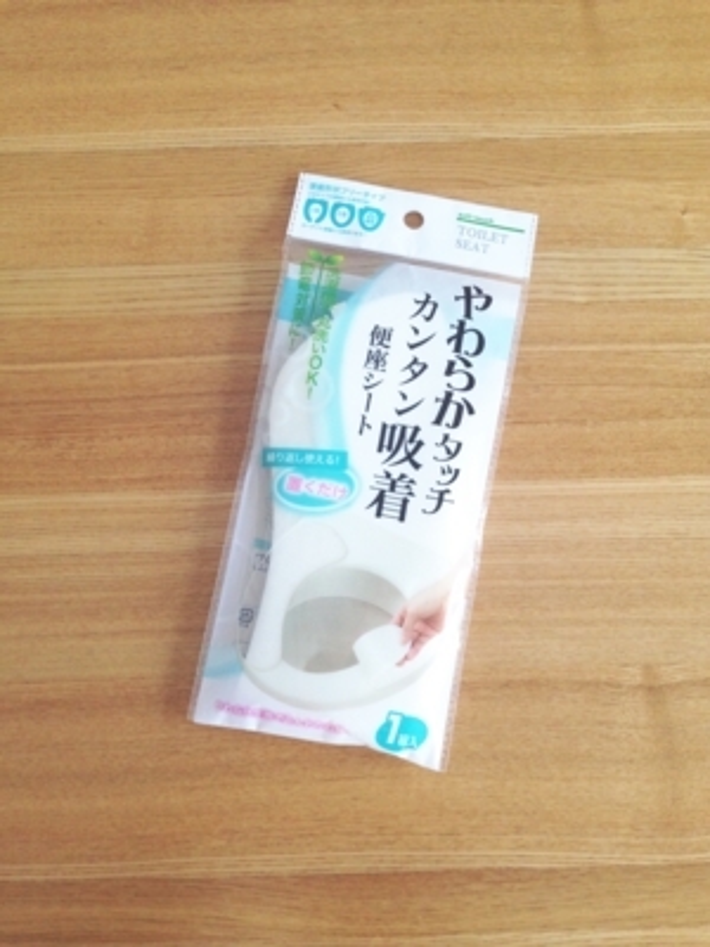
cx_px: 355
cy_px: 474
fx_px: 902
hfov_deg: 42.9
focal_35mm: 33
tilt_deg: -78.6
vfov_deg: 55.4
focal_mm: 4.12
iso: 160
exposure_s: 1/20
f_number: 2.4
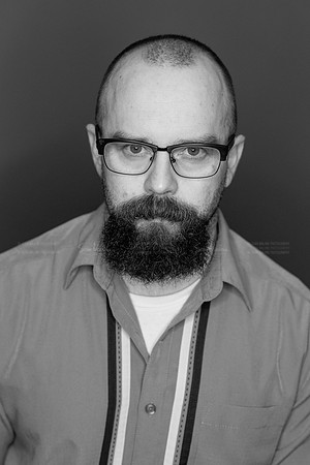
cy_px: 232
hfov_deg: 16.1
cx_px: 155
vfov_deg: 23.9
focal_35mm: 85
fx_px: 1098
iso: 2000
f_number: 3.5
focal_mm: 85
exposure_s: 1/320
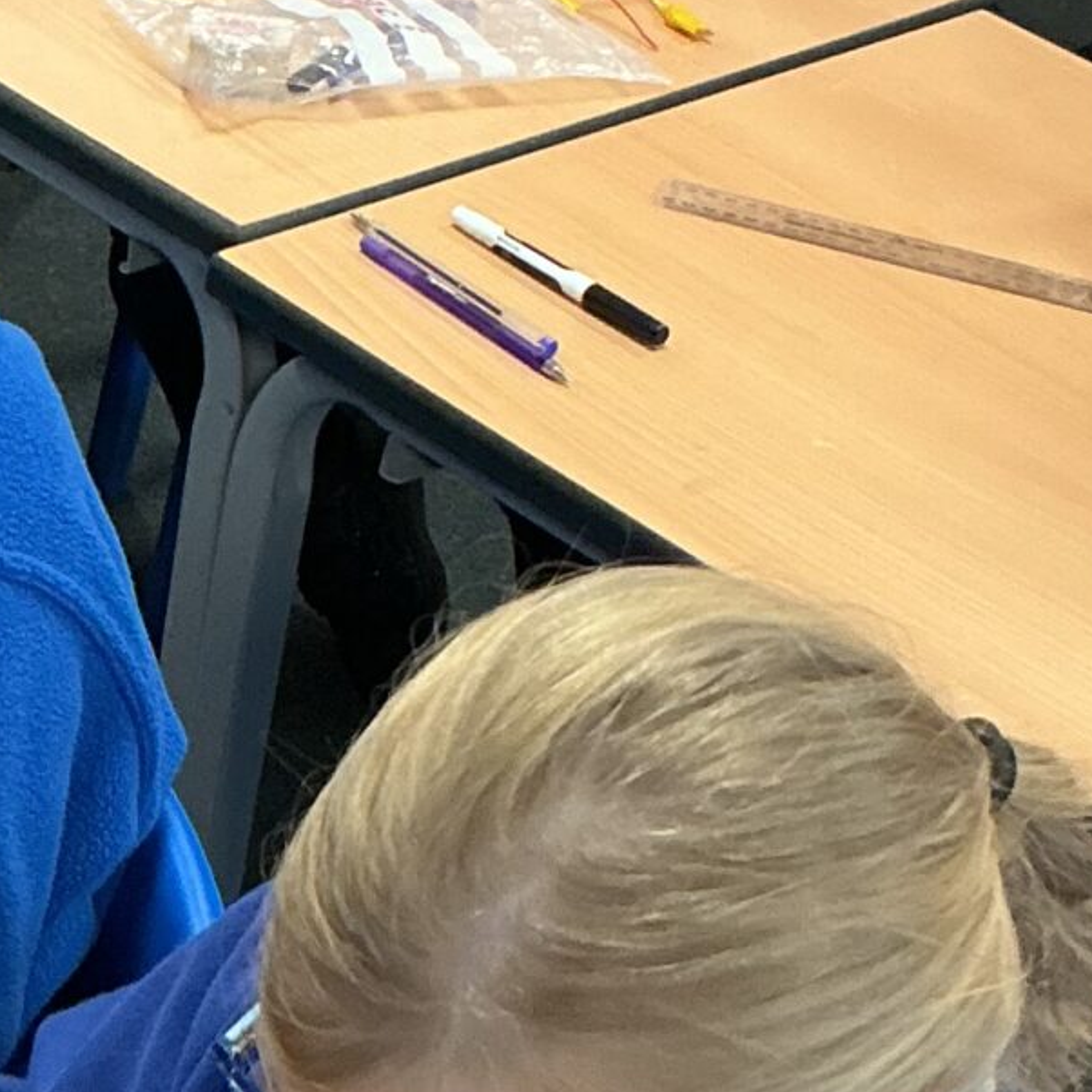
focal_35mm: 109
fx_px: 3890
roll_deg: -4.0
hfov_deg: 15.4
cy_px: 1077
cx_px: -221
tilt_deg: -39.3
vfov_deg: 15.7
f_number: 1.8
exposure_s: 1/60
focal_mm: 3
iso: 125
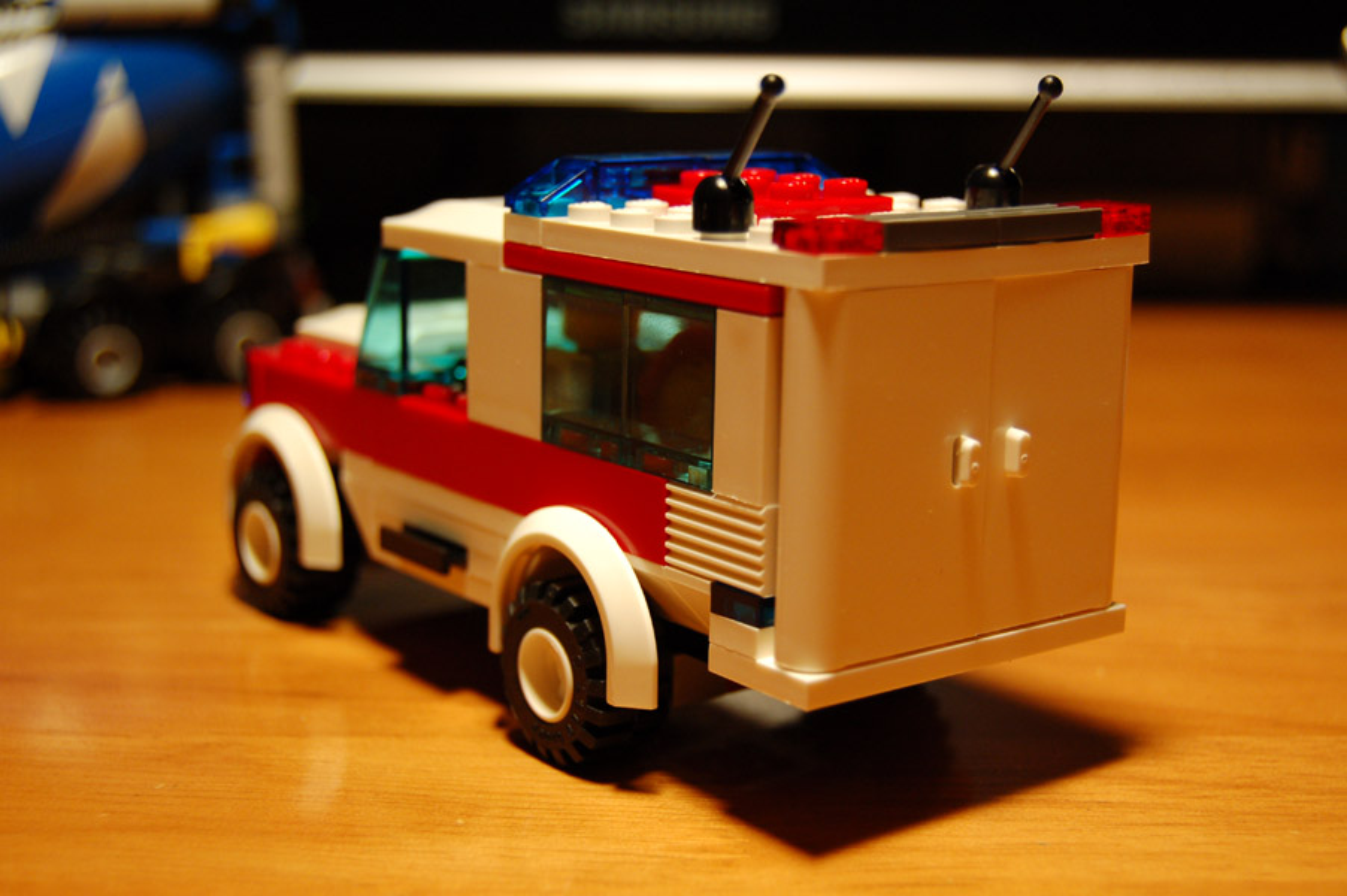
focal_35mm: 57
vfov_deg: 23.7
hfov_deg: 35.1
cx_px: 674
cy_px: 448
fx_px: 2131
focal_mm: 38
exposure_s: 1/40
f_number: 5
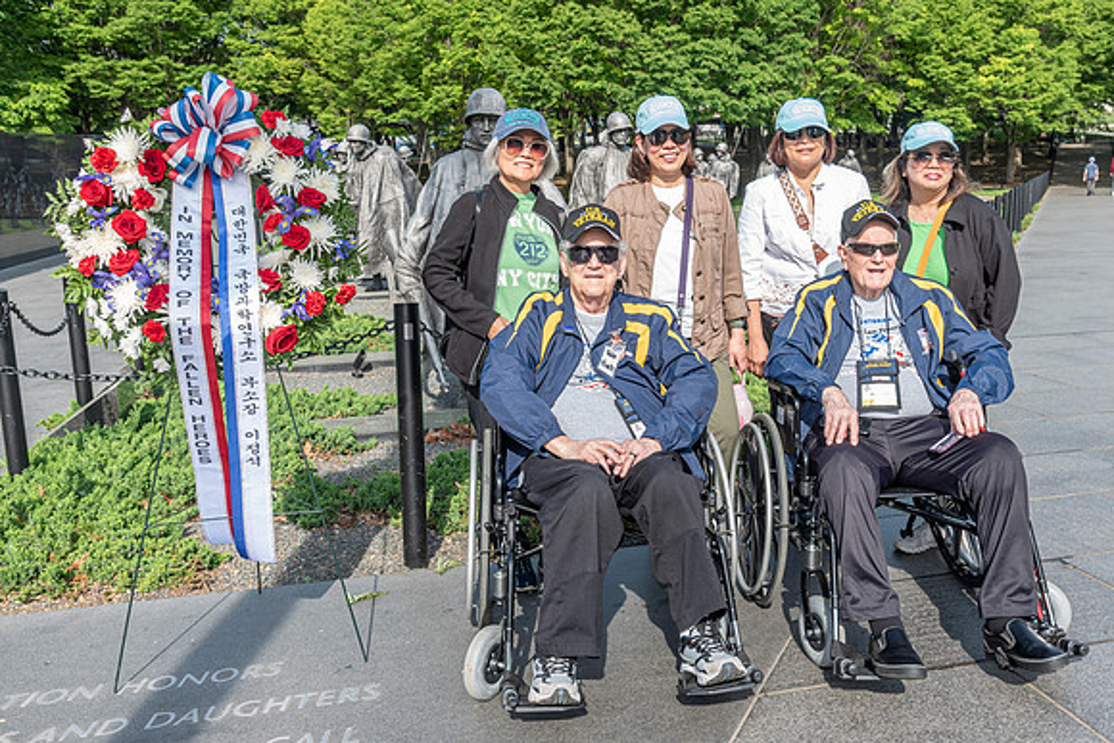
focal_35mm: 35
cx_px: 617
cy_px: 350
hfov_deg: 53.9
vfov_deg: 37.6
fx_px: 1092
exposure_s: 1/125
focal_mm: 30
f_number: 7.1
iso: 100
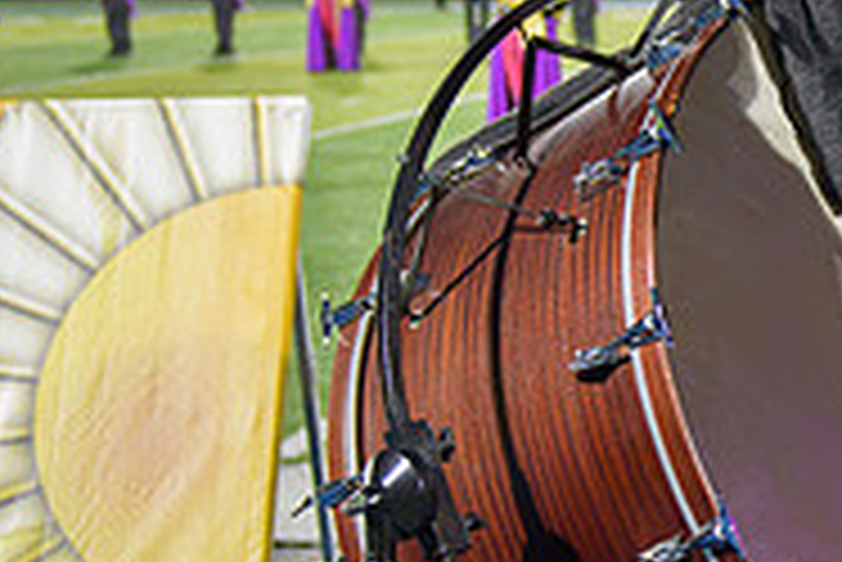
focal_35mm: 126
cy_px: 186
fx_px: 2949
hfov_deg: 15.4
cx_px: 1114
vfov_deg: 10.9
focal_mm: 40
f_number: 2.8
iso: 4000
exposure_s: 1/400
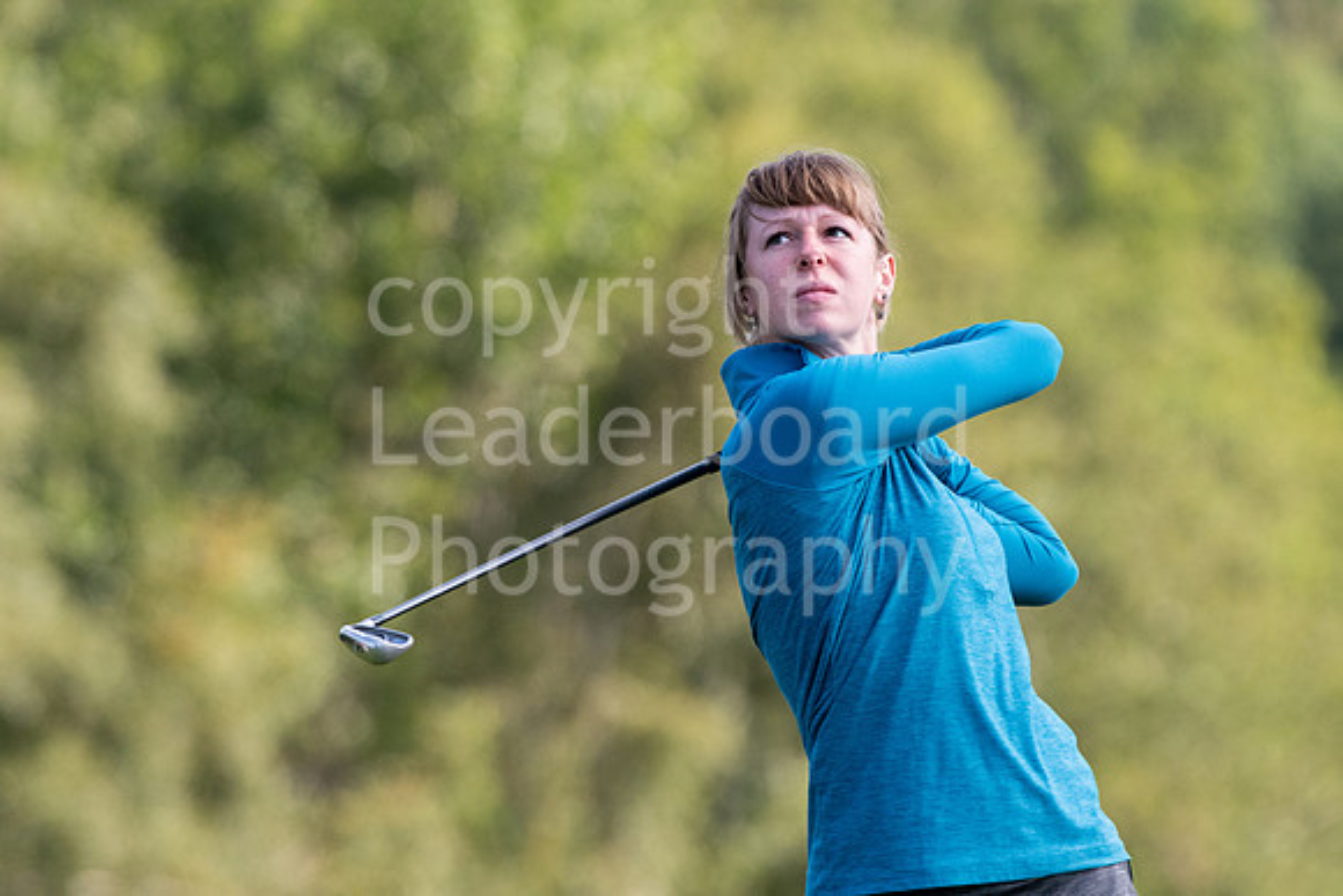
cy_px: 448
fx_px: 22388
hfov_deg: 3.4
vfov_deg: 2.3
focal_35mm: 600
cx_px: 672
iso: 1000
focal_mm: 400
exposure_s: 1/1600
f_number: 6.3
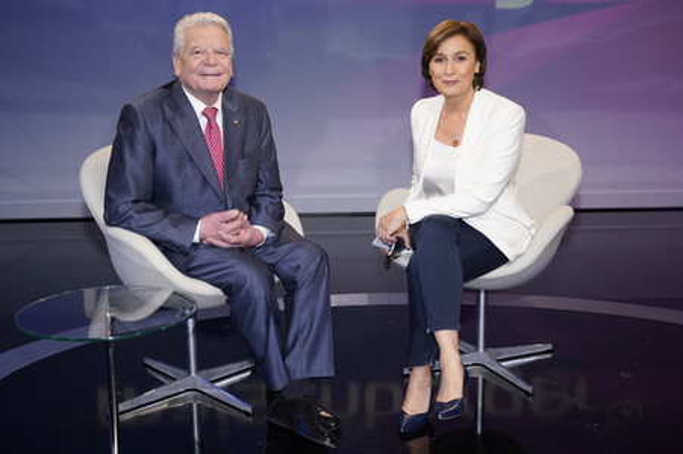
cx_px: 342
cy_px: 227
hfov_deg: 65.5
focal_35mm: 28
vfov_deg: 46.3
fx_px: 531
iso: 2000
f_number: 5
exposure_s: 1/160
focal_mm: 28
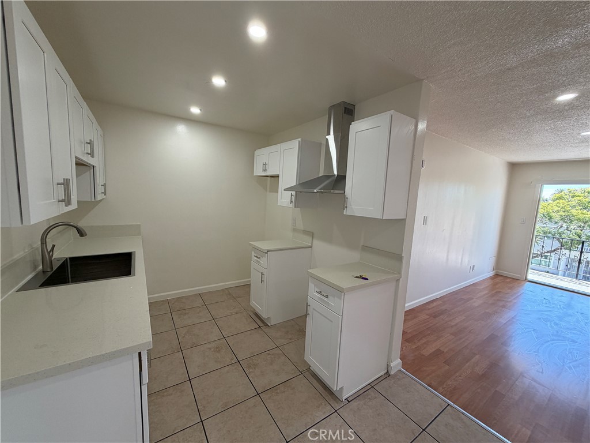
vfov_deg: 85.7
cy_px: 222
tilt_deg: -5.7
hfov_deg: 102.1
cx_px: 295
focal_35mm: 14
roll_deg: -2.4
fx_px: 239
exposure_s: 1/121
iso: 125
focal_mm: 2.22
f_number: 2.2
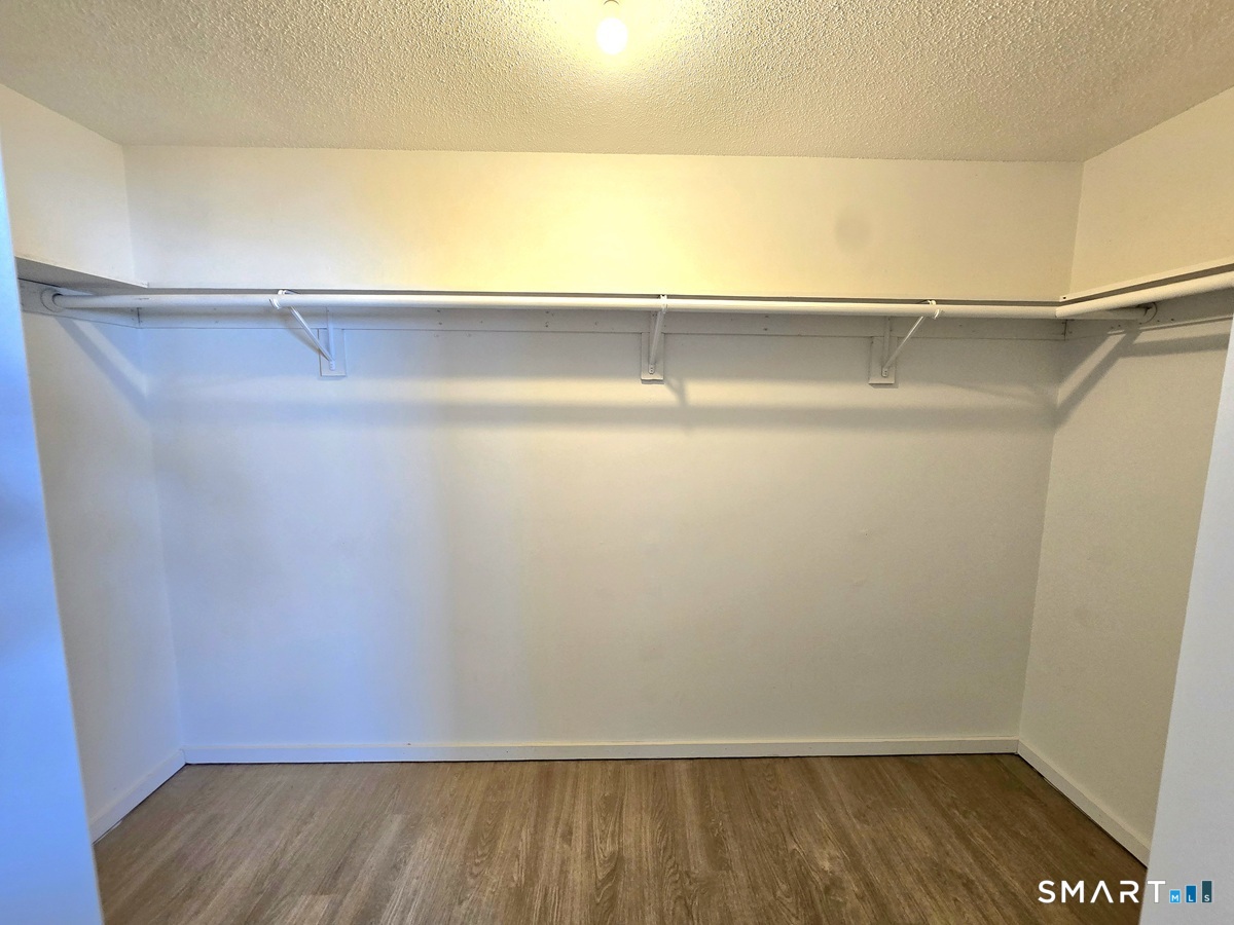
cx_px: 617
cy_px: 462
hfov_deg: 106.2
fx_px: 463
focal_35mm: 13
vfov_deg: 89.9
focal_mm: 2.2
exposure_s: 1/60.2
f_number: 2.2
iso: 160
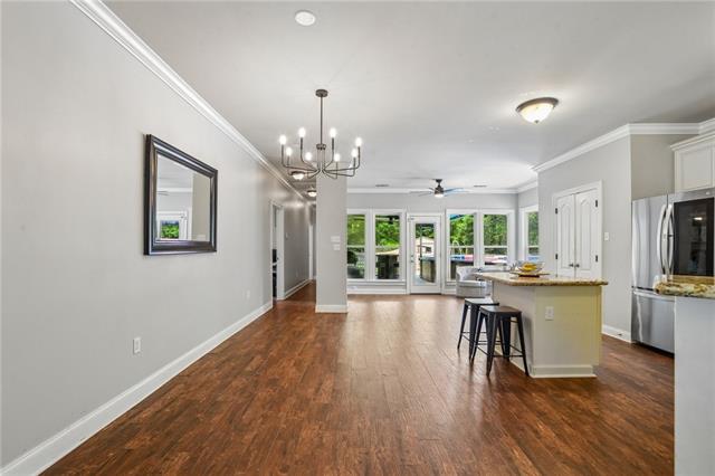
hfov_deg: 100.4
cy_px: 238
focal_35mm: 15
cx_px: 358
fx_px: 298
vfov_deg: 77.3
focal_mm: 15
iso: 400
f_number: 11
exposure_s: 1/4
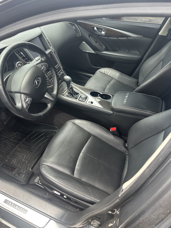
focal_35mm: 24
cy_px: 114
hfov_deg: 56.8
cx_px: 86
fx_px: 158
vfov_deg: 71.6
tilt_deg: -41.7
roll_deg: -0.4
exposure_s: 1/276
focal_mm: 6.86
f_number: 1.78
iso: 80
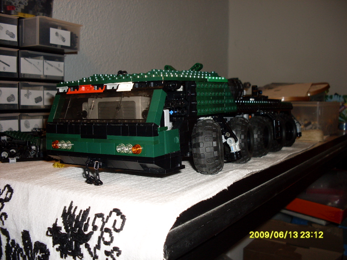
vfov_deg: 37.7
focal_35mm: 38
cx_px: 174
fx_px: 381
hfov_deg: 49.0
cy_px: 130
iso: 100
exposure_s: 1/45
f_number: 2.8
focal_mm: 6.3
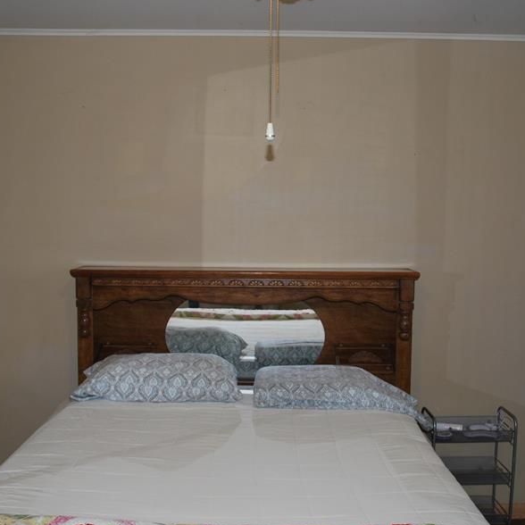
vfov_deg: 41.8
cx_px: 264
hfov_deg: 41.9
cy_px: 277
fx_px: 686
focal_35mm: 40
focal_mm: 18
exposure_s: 1/60
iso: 200
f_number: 3.5
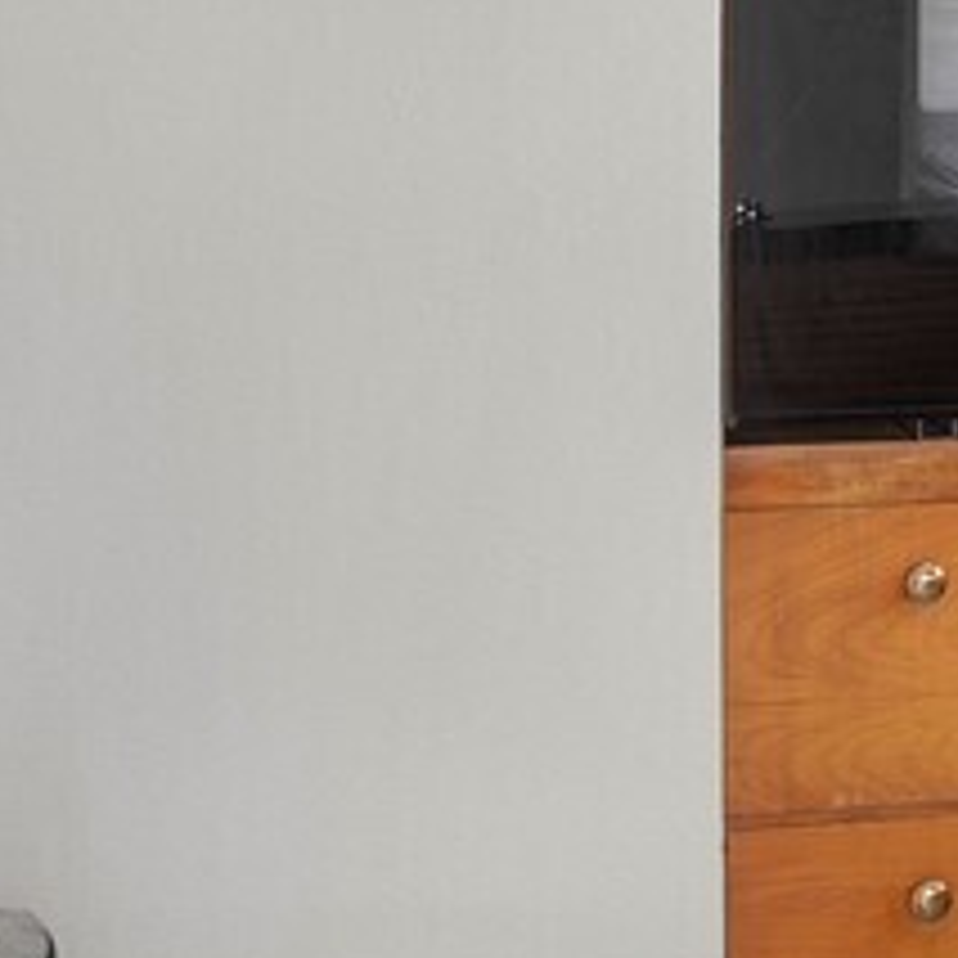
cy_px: -178
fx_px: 3601
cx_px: 1788
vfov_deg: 14.7
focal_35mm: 115
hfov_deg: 13.4
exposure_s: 1/5
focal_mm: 17
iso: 640
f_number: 6.3
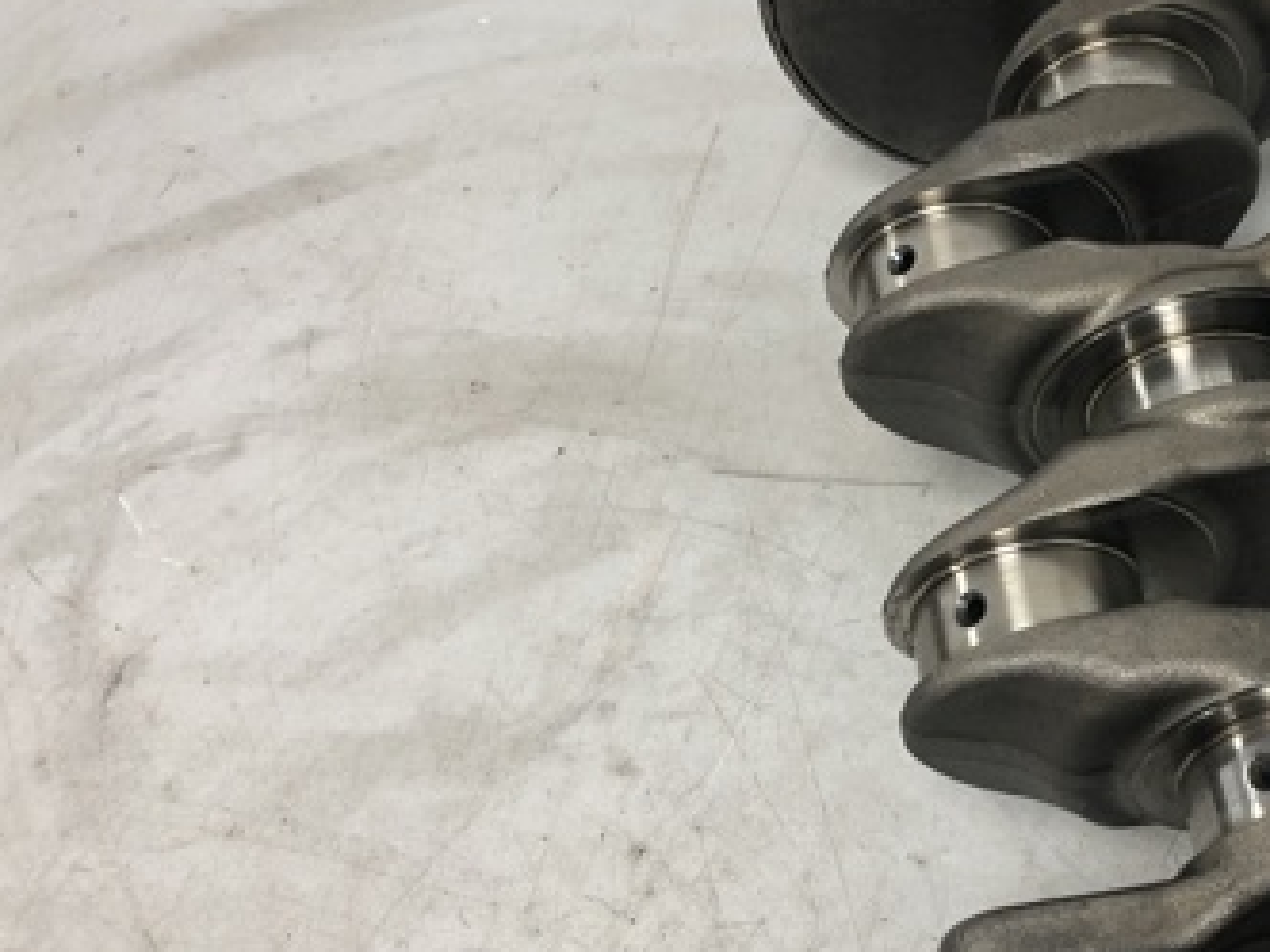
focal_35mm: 54
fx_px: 1981
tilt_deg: -56.3
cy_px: 497
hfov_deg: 33.7
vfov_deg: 27.0
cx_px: 1140
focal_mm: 4
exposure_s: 1/25
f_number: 1.8
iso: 40
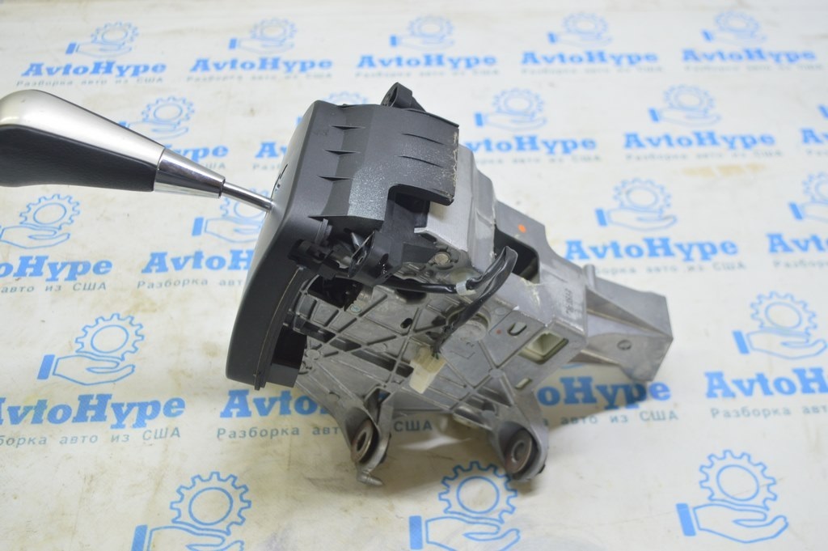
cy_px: 276
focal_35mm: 39
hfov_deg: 49.6
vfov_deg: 34.2
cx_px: 414
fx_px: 896
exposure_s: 1/20
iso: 400
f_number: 5.6
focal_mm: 26
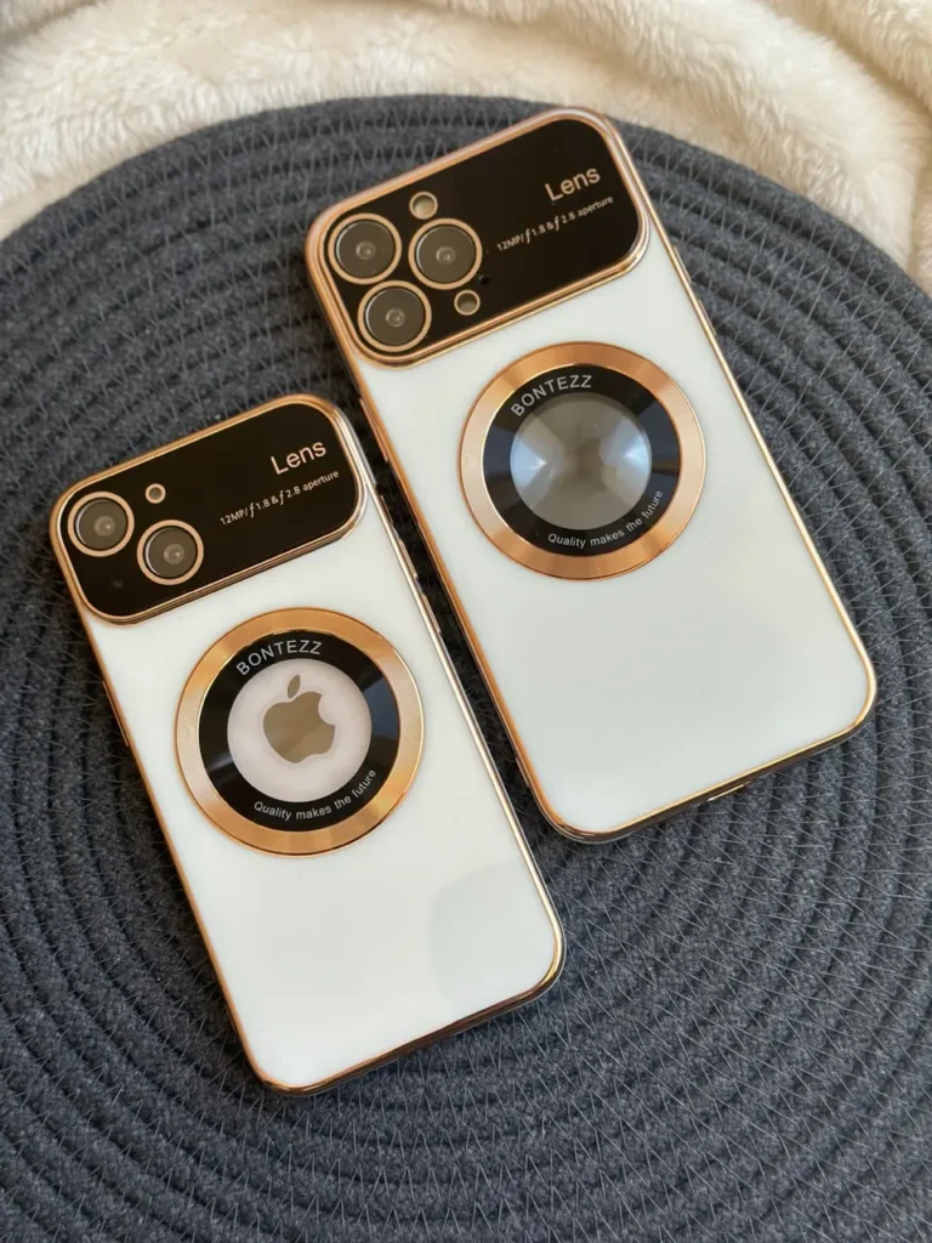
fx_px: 1723
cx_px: 466
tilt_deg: -80.8
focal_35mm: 48
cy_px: 622
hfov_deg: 30.3
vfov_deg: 39.7
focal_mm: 6.86
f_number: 1.78
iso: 80
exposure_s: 1/797
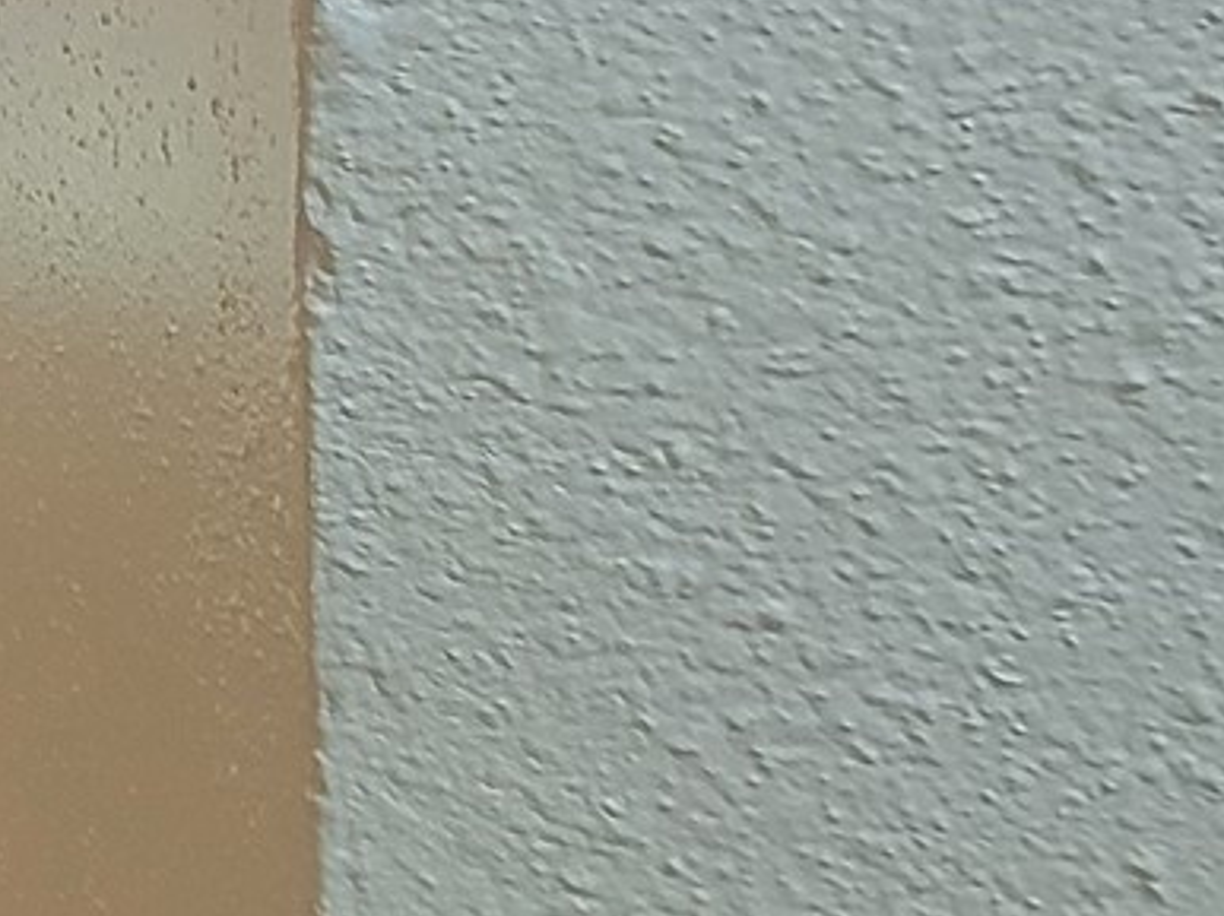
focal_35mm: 69
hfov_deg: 14.0
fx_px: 2438
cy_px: -526
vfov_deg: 18.4
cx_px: -1915
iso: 160
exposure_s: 1/60
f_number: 2.2
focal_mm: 2.2
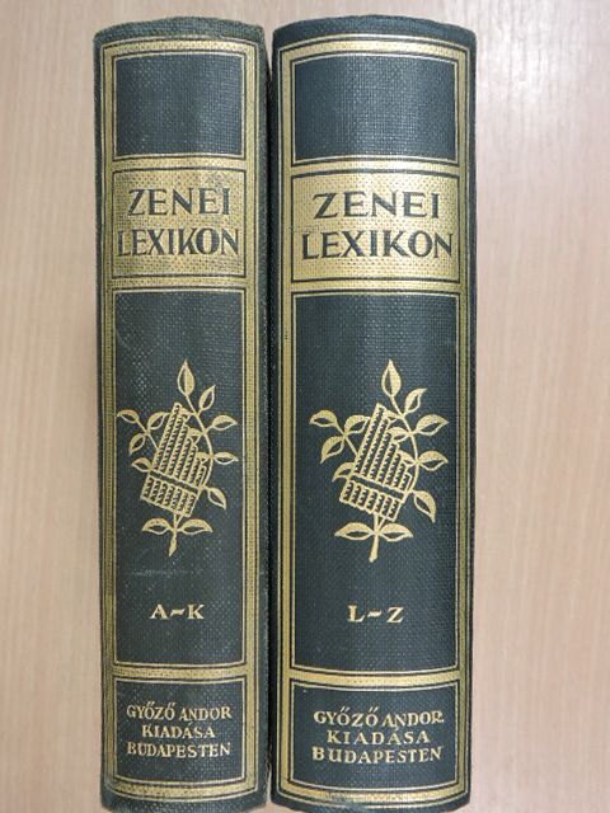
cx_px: 305
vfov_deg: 55.4
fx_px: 775
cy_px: 406
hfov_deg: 42.9
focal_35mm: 33
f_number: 3.6
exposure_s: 1/15
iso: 400
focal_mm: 5.9
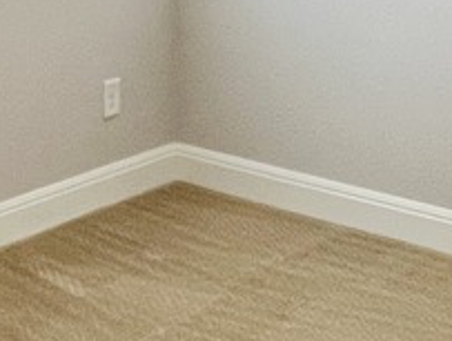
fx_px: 1203
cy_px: 230
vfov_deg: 16.1
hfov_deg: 21.2
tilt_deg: -21.1
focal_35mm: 92
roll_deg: -0.4
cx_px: 151
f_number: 1.8
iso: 250
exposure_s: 1/60
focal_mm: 1.57
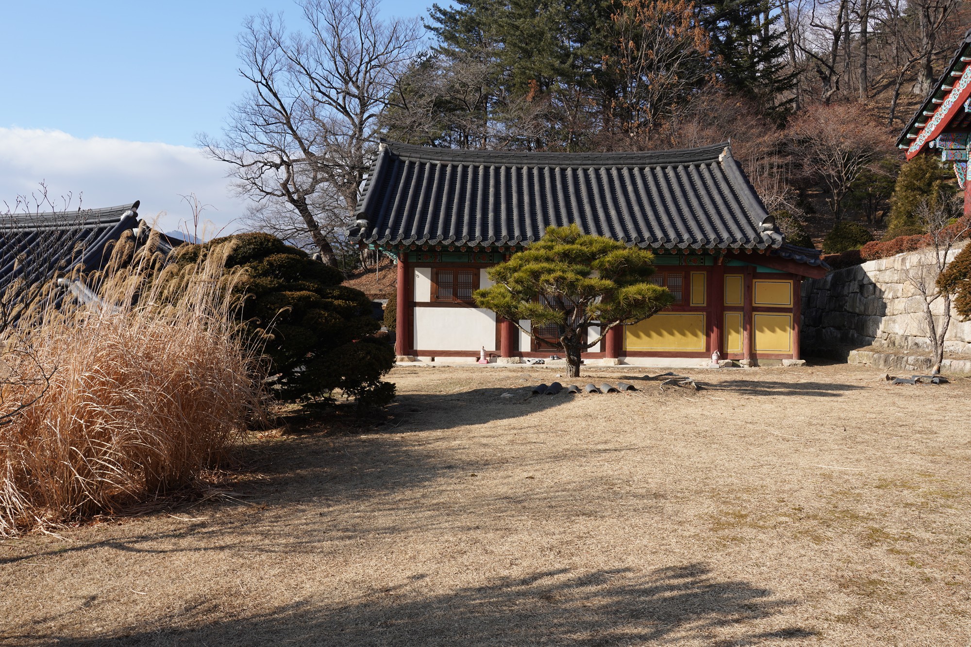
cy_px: 324
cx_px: 486
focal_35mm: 30
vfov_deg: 43.6
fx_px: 809
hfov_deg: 61.9
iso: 100
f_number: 11
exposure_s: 1/100
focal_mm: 30
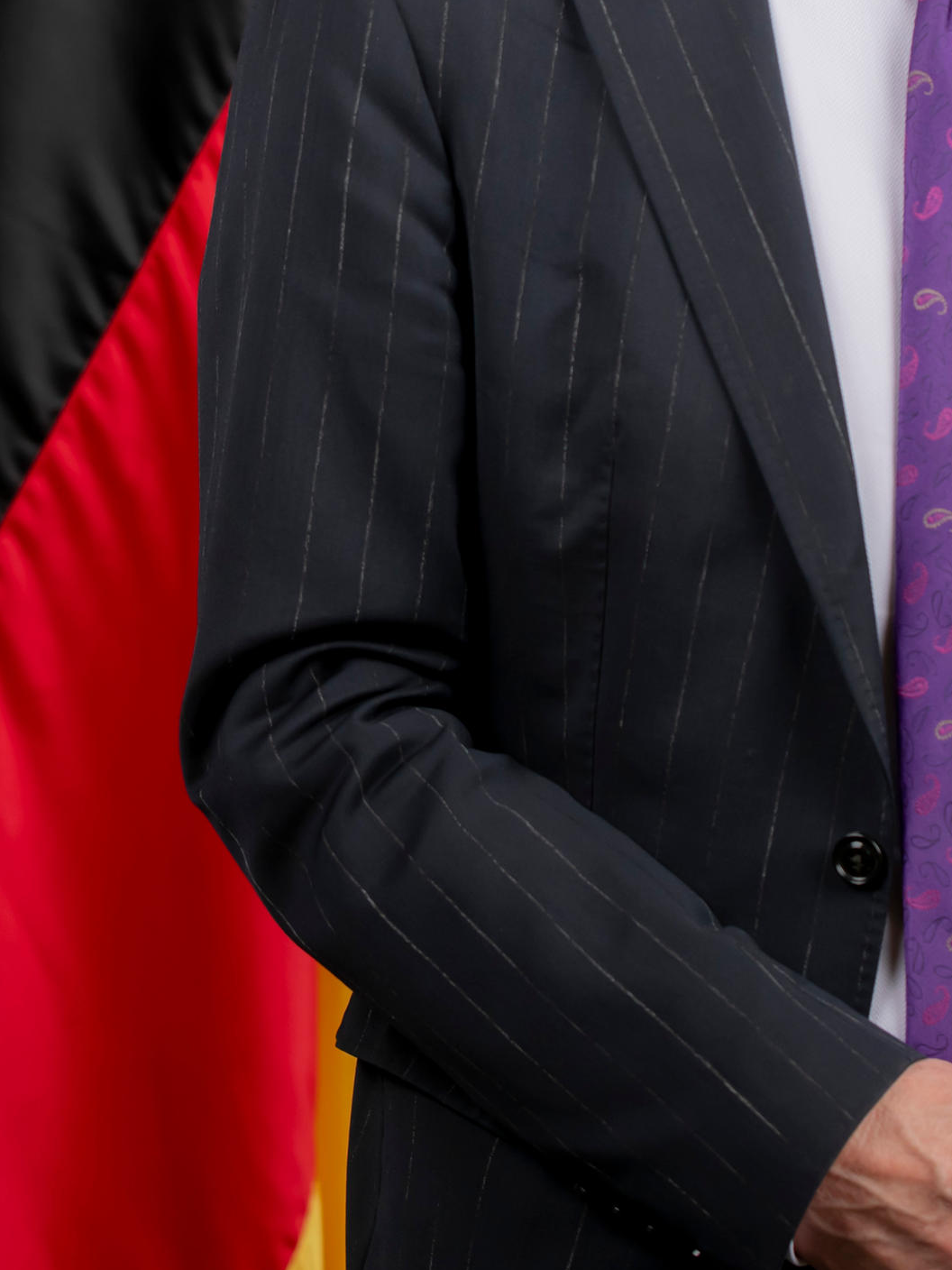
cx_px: 627
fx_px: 7810
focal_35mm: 213
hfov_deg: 7.0
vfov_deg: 9.3
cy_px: 189
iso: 200
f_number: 4
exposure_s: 1/200
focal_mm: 78
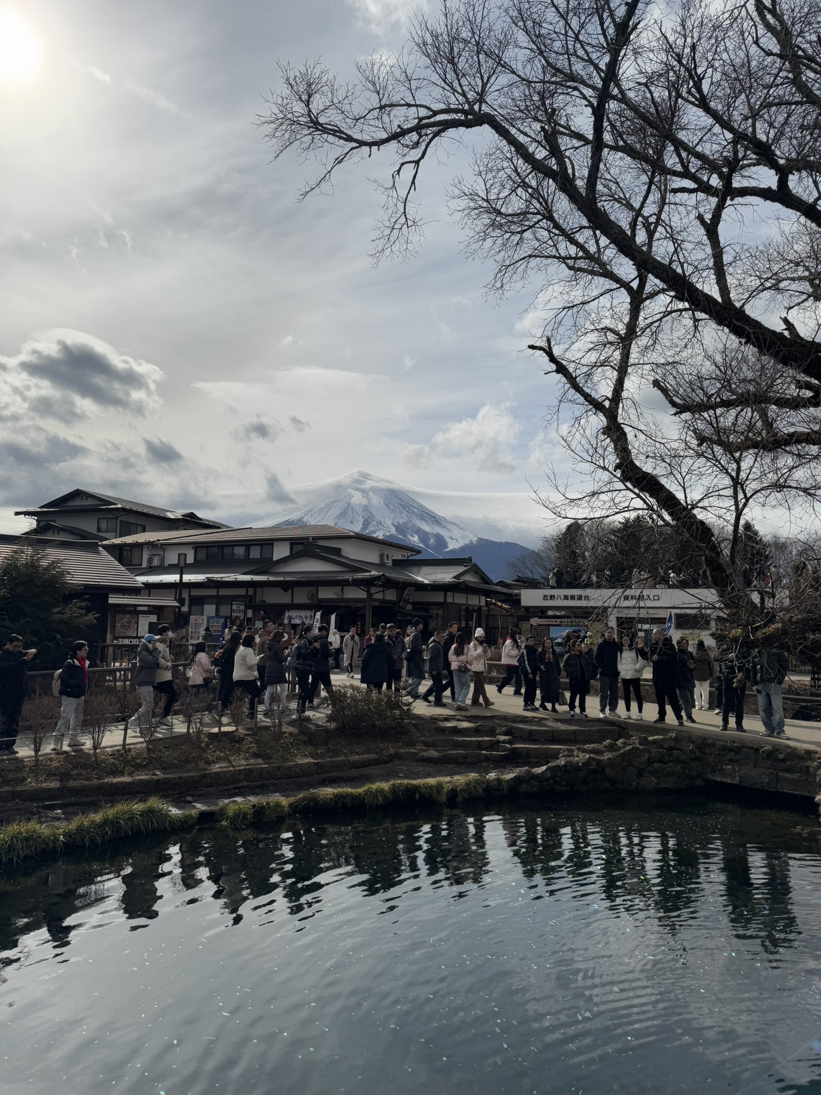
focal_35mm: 24
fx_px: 759
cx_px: 410
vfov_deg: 71.6
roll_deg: -1.8
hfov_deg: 56.8
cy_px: 548
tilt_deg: +7.2
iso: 50
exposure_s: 1/15152
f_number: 1.78
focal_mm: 6.76
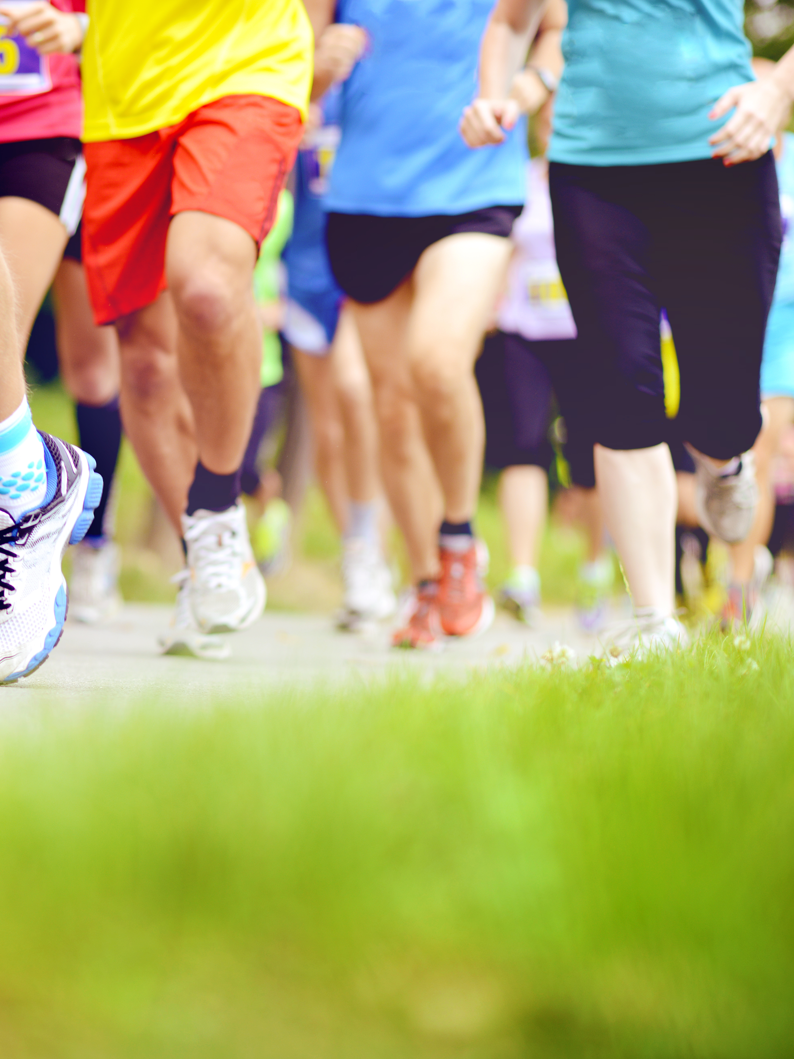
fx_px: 3762
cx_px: 29
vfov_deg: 16.0
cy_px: 529
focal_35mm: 123
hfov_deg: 11.9
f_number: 2.5
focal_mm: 85
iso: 160
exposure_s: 1/800
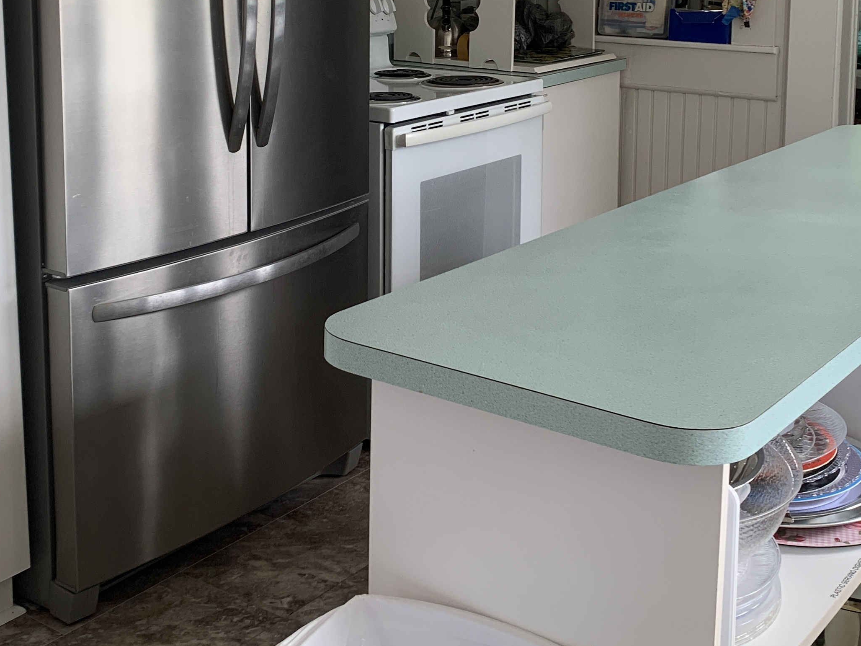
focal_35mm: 51
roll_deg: +0.1
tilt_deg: -7.6
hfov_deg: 37.5
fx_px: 1269
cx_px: 450
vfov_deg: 27.8
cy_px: 105
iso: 50
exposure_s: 1/121
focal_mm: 4.25
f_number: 1.8
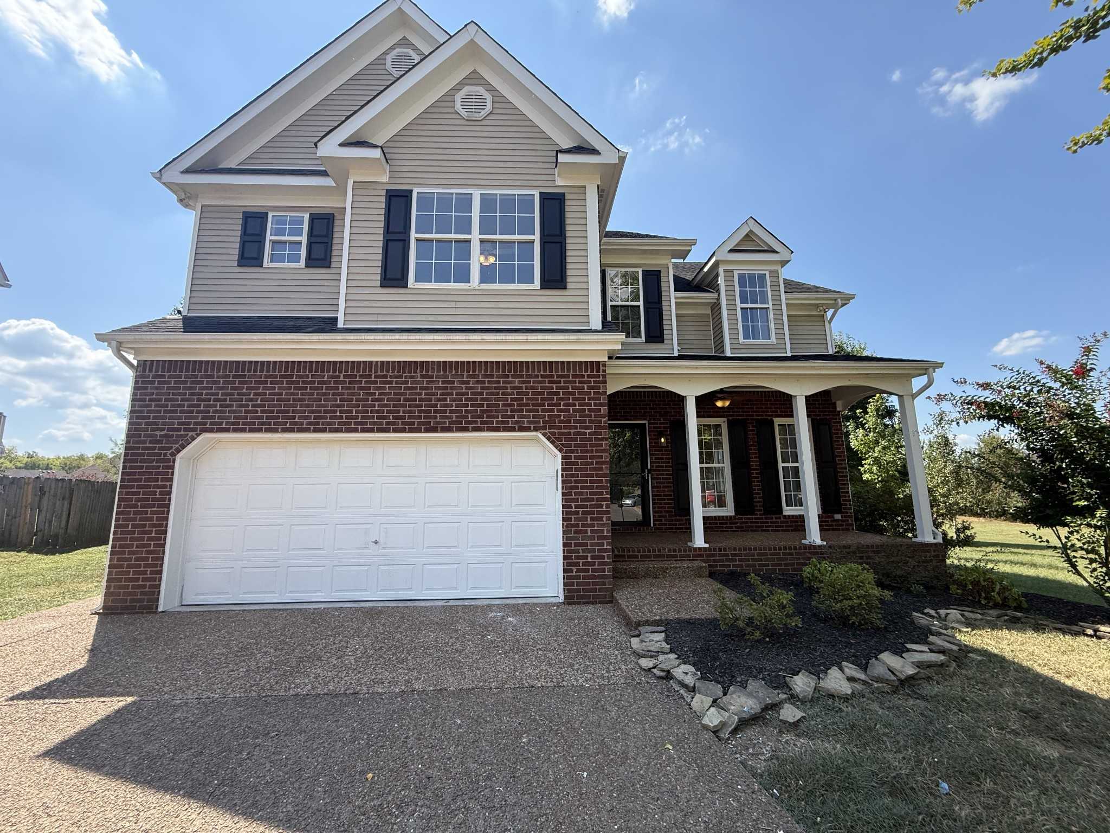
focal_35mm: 14
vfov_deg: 85.7
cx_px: 555
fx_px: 449
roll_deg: +0.2
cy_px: 416
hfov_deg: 102.1
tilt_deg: +11.0
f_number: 2.2
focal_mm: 2.22
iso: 64
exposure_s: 1/830
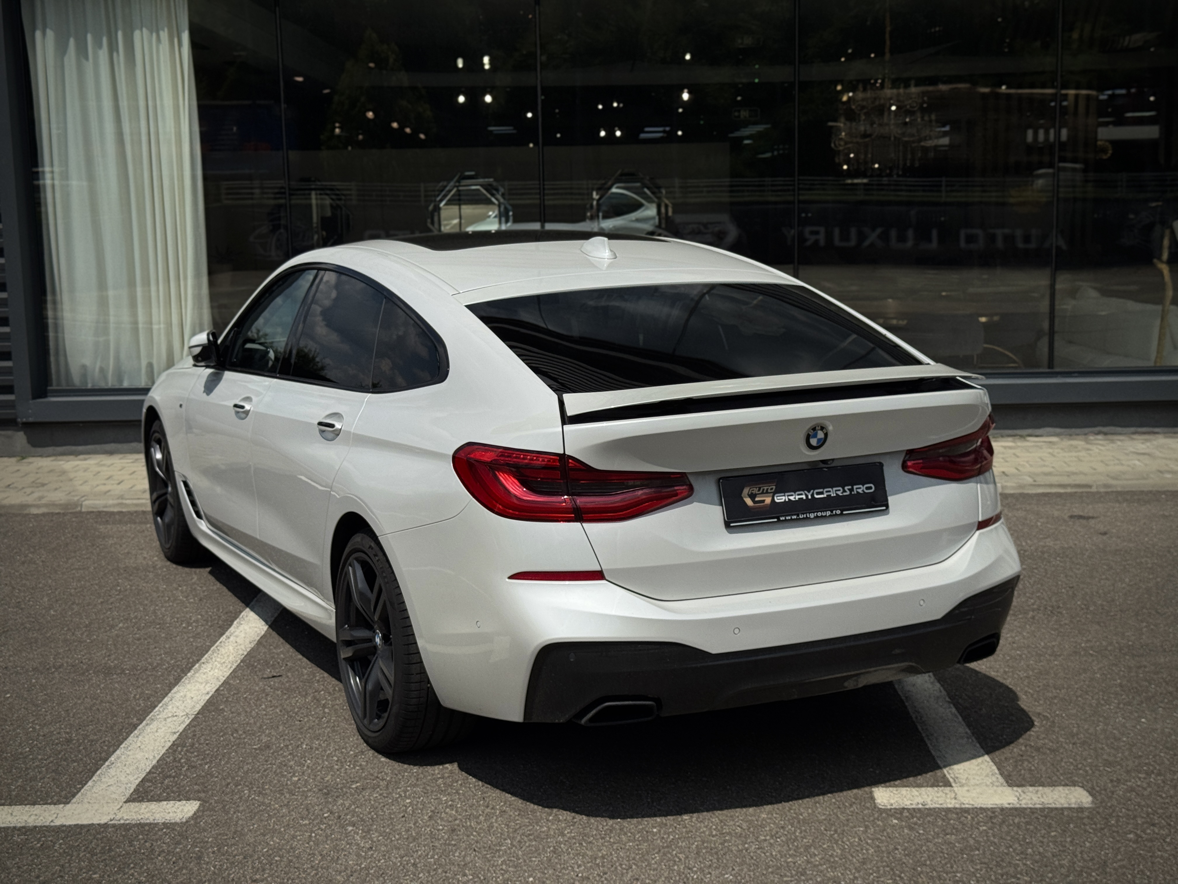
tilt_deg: -9.4
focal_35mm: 48
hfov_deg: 39.7
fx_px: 1633
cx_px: 589
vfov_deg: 30.3
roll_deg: +2.4
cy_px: 442
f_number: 1.78
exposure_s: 1/15385
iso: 50
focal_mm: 6.76
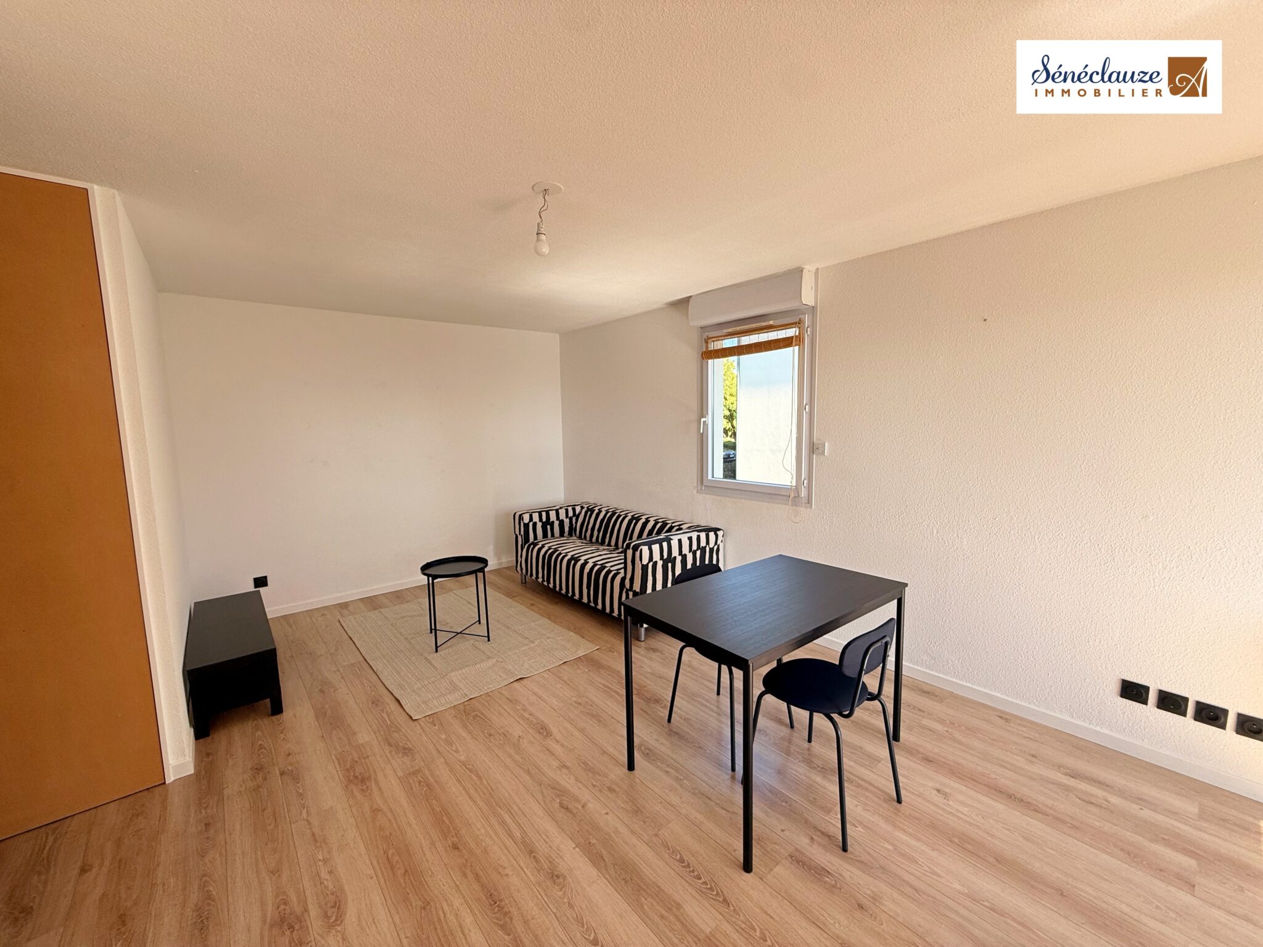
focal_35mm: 14
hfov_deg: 102.1
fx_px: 511
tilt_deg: -6.2
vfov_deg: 85.7
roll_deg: +1.0
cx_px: 632
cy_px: 474
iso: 64
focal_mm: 2.22
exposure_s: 1/255
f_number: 2.2
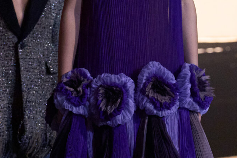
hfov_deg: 3.6
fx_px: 3741
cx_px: 123
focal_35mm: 568
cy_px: -85
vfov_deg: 2.4
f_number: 4.5
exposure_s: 1/1192
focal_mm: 133
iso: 8000
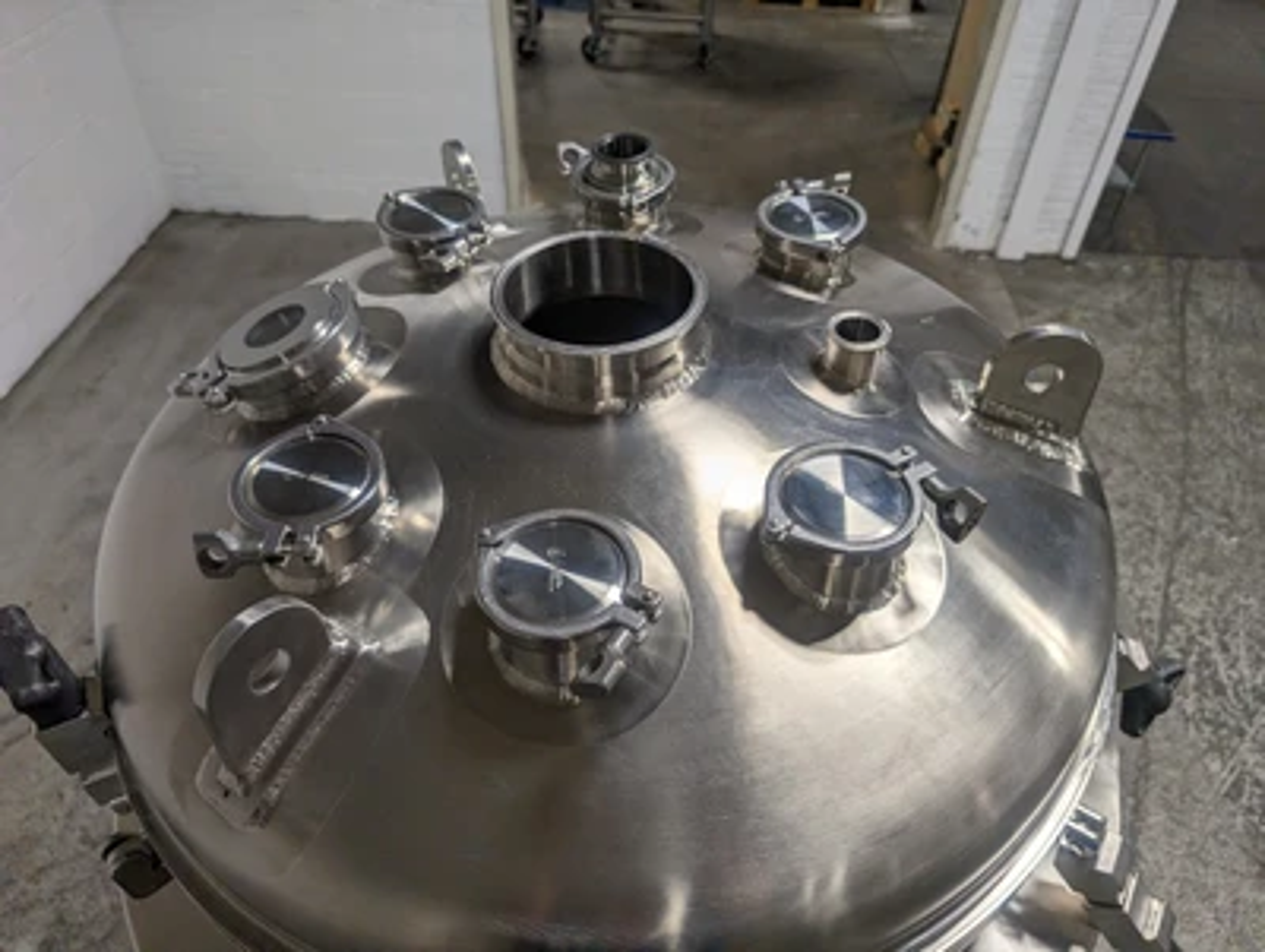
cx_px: 632
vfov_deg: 56.9
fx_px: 878
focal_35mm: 24
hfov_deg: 71.5
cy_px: 476
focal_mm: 6.9
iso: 20
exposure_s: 1/60
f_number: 1.68
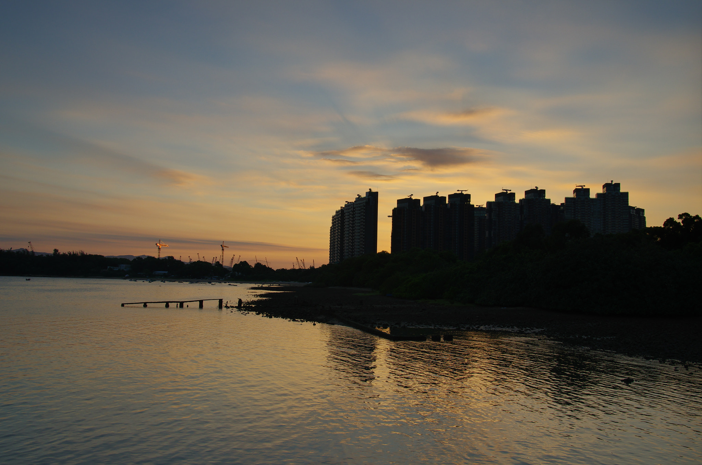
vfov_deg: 39.8
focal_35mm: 33
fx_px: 642
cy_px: 232
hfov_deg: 57.3
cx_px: 351
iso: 200
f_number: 8
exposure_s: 1/125
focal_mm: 22
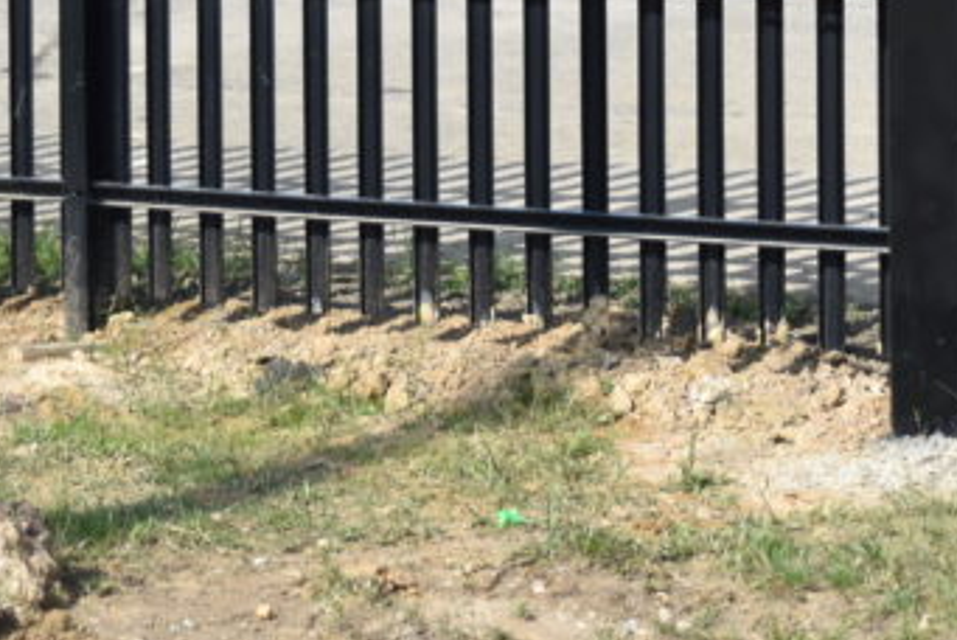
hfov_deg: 11.9
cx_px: 839
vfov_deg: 7.9
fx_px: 4549
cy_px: -243
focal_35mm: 171
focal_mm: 38
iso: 100
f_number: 4.8
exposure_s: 1/500
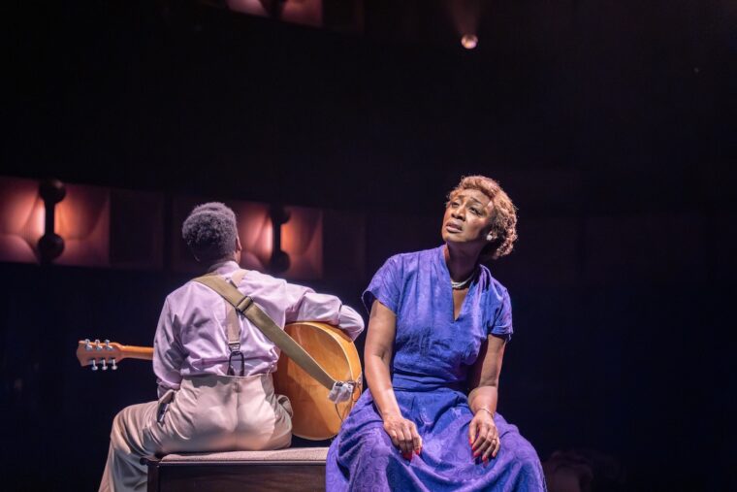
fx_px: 1126
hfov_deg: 36.2
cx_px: 368
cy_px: 246
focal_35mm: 55
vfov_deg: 24.6
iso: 2500
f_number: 2.8
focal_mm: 55
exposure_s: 1/200
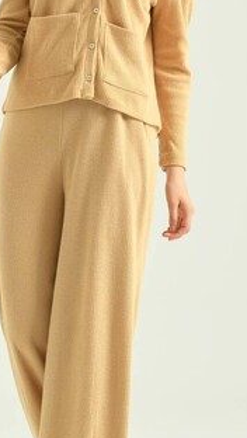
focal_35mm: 214
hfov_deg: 5.7
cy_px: 185
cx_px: 69
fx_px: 2486
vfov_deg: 10.1
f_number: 5.6
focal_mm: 85
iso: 125
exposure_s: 1/160
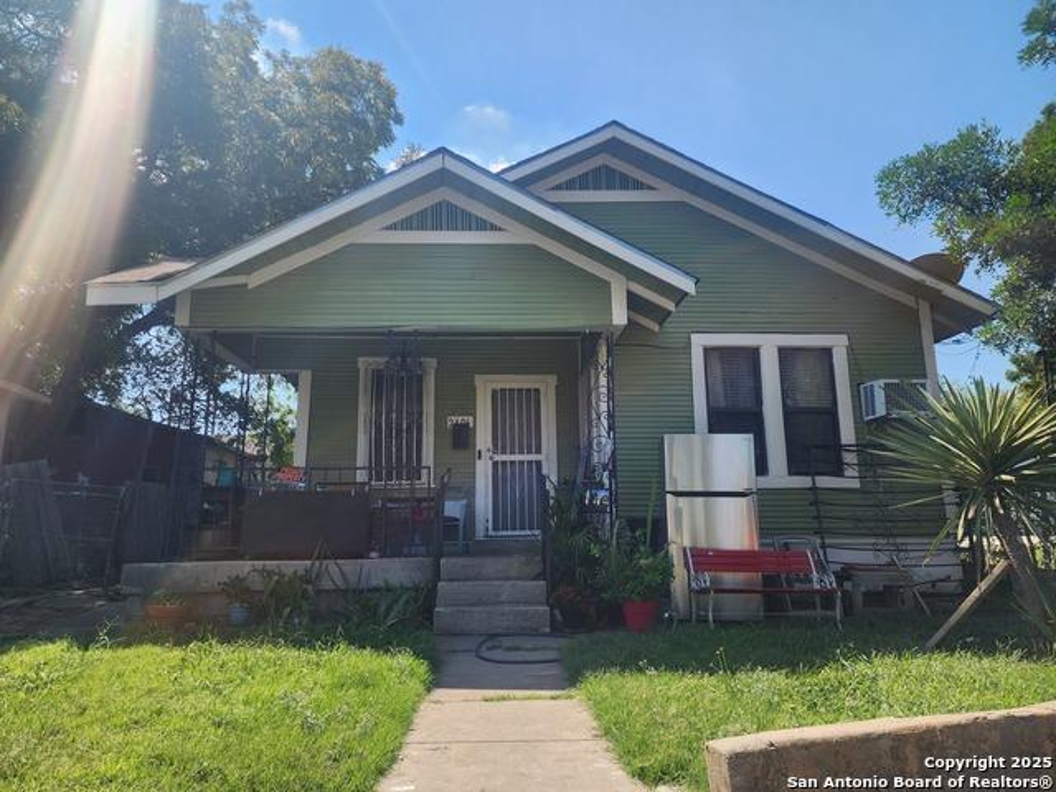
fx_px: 702
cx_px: 528
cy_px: 396
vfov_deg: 58.9
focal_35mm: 23
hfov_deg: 73.9
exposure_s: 1/890
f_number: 1.8
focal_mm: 6.4
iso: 12
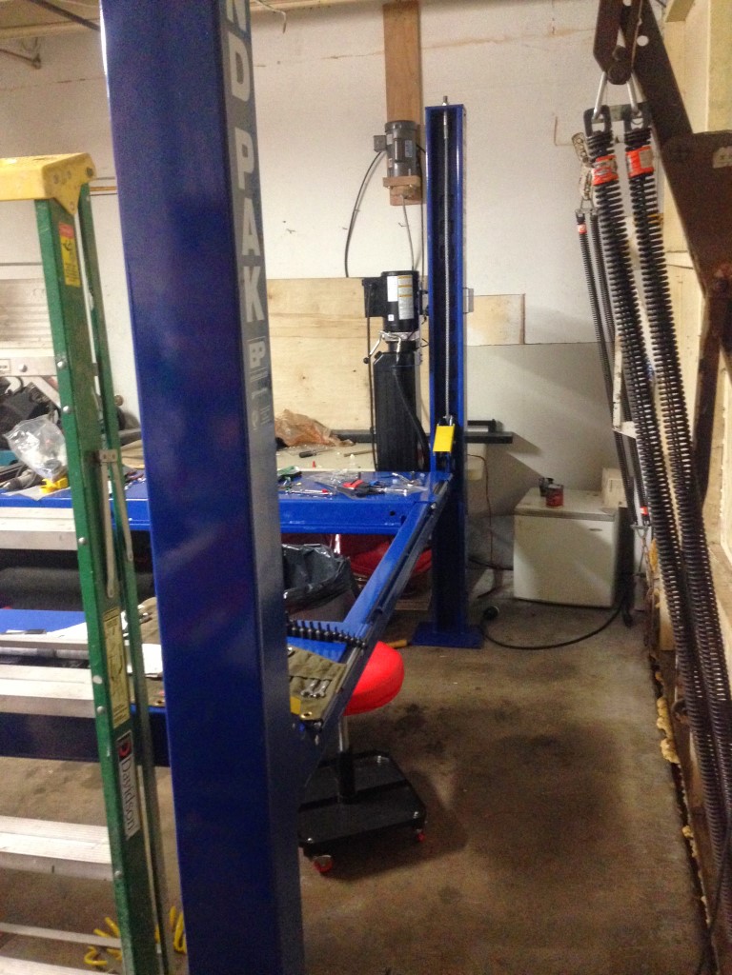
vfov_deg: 55.4
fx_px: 930
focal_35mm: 33
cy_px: 488
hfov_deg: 42.9
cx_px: 366
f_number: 2.4
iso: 400
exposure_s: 1/15
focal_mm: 4.12
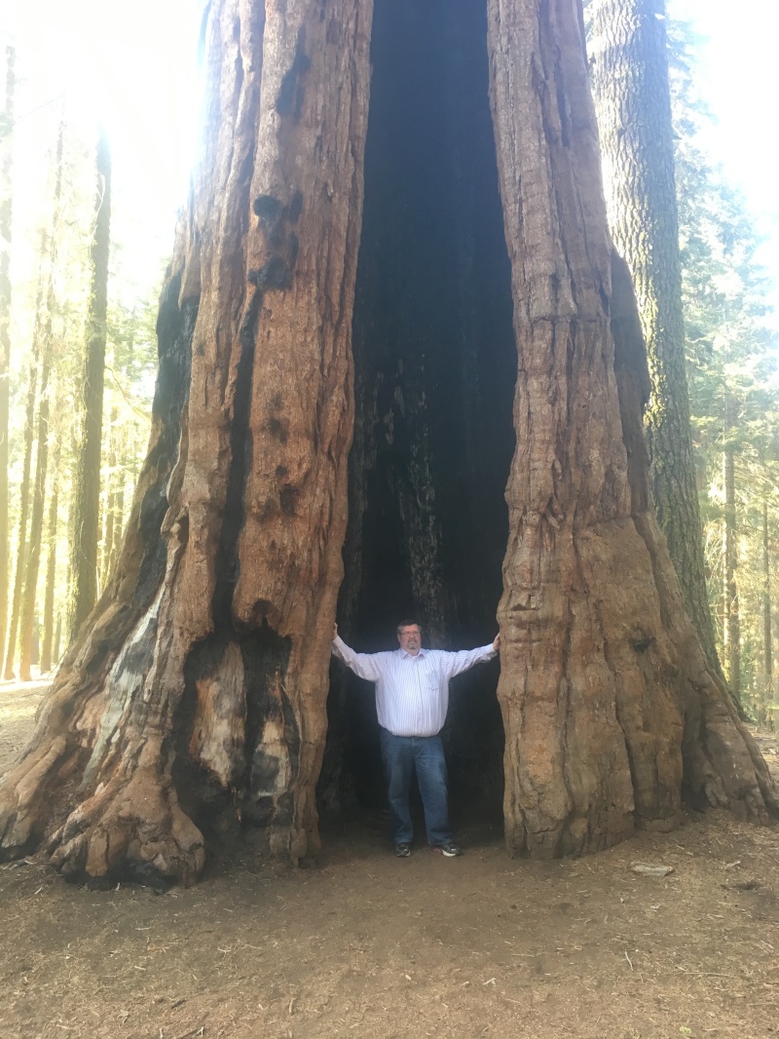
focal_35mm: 29
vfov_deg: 61.6
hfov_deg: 48.2
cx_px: 390
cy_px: 520
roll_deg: +0.1
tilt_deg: +5.9
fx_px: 870
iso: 64
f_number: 2.2
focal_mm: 4.15
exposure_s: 1/30
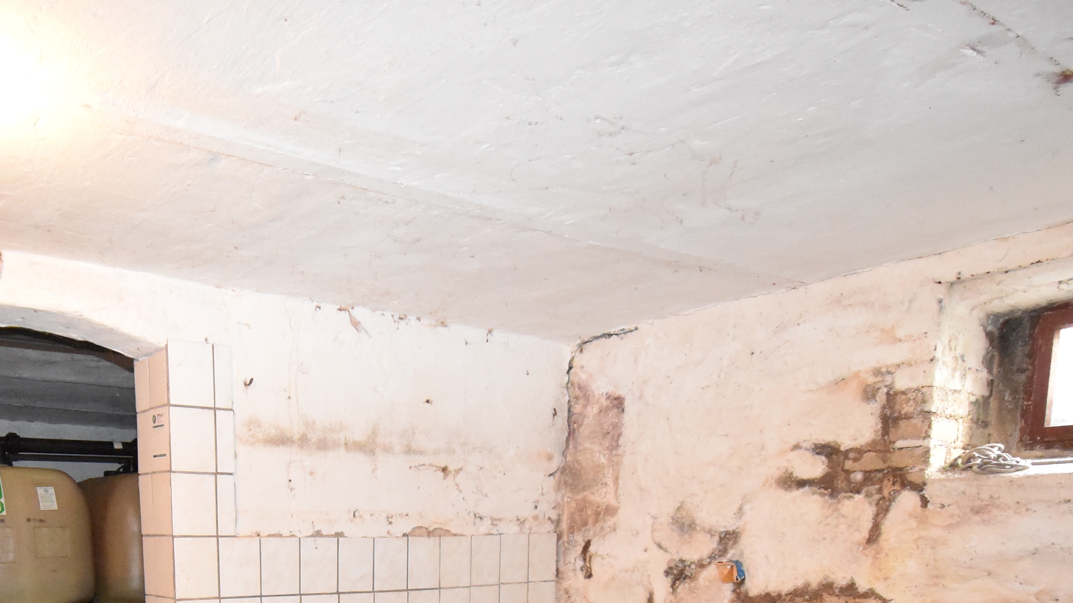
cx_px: 367
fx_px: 854
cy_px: 664
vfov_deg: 33.8
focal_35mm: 30
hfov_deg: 62.9
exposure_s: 1/60
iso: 5600
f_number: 4.5
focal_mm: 10
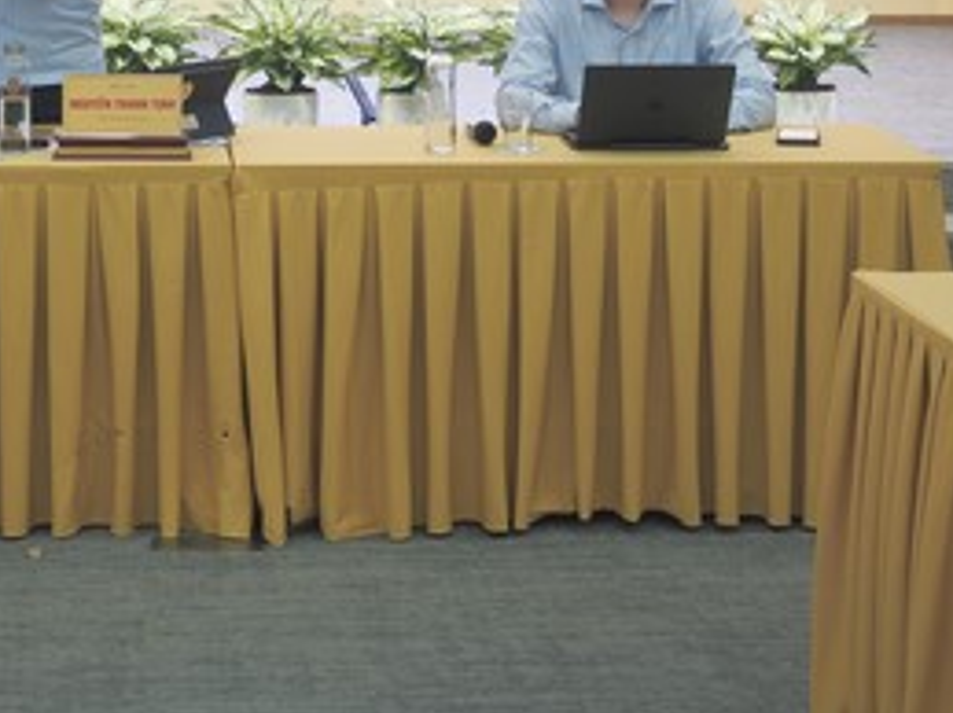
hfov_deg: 16.8
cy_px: 18
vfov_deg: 12.6
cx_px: 184
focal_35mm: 116
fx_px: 3192
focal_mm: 25
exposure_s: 1/80
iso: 200
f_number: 2.8
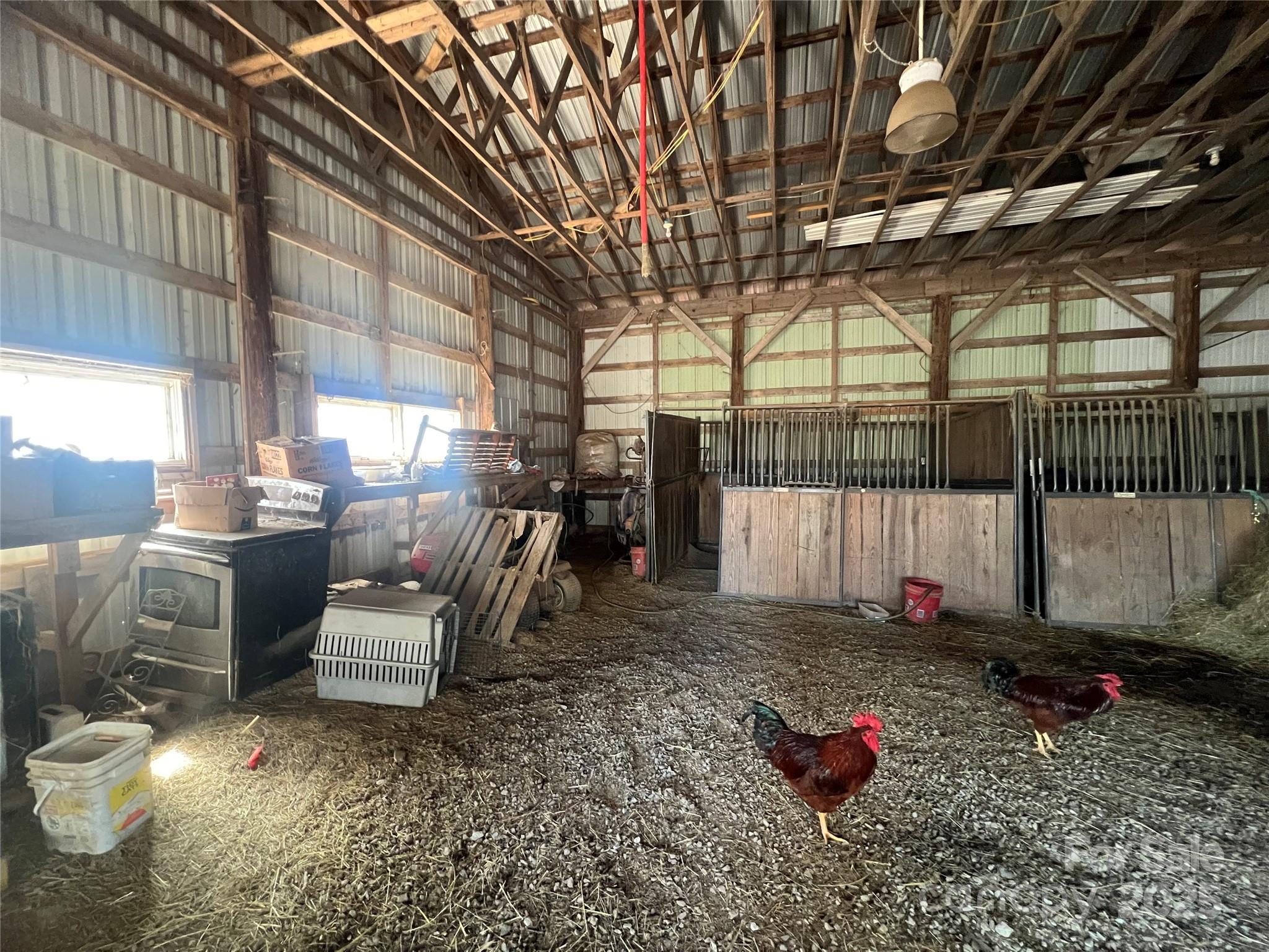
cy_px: 476
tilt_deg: -3.0
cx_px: 634
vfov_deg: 89.9
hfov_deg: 106.2
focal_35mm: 13
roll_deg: +1.0
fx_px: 477
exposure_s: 1/60
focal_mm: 1.57
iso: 800
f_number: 1.8
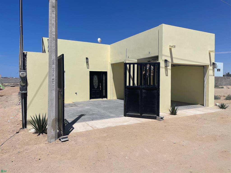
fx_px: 174
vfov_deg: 53.1
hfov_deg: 67.3
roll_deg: +0.4
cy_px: 86
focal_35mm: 26
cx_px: 116
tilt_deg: -2.4
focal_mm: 4.2
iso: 32
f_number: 1.6
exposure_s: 1/9091
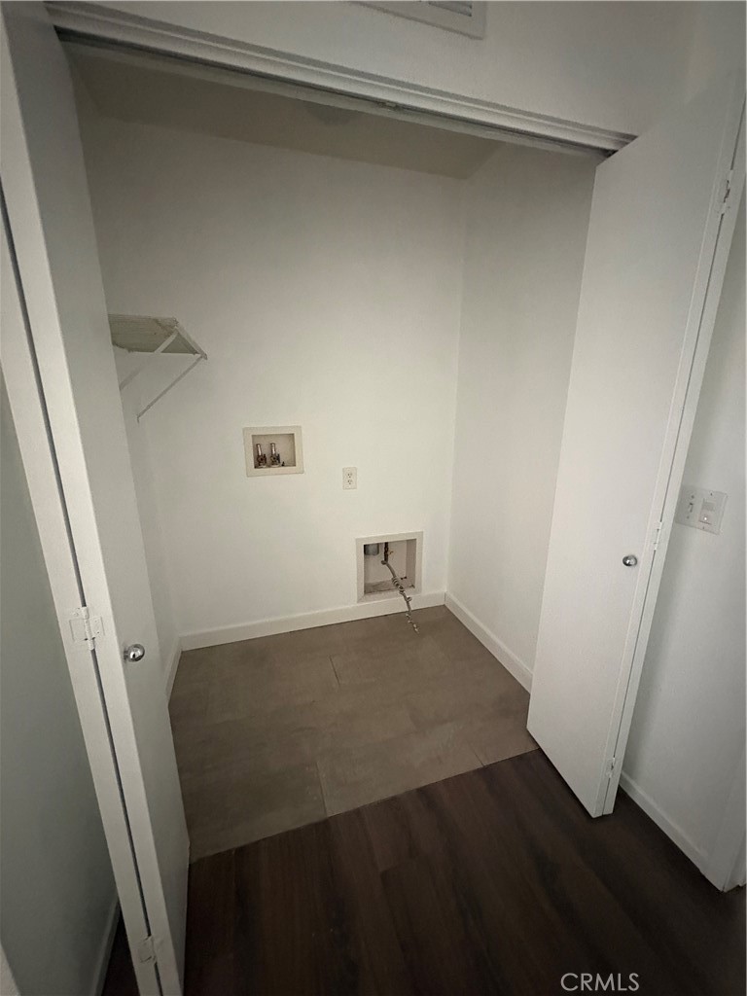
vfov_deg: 102.1
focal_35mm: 14
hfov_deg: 85.7
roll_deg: +0.4
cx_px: 374
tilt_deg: -14.4
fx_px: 403
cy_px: 498
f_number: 2.2
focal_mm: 2.22
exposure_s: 1/30
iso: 1000
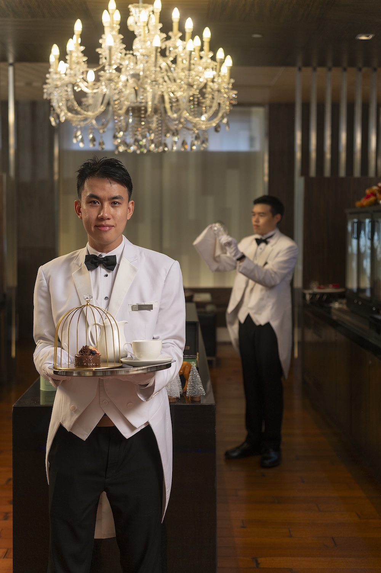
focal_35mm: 50
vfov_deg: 39.6
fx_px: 795
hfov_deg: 27.0
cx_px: 190
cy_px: 286
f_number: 2.8
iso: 320
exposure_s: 1/100
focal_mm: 50
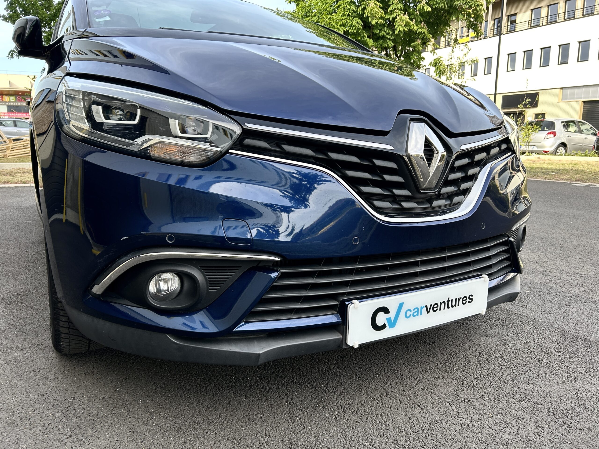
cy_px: 224
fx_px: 450
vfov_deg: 53.1
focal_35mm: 26
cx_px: 300
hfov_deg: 67.3
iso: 50
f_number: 1.5
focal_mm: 5.7
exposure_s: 1/397
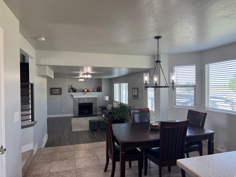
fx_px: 164
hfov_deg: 71.6
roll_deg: +1.1
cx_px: 118
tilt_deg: +0.0
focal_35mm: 24
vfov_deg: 56.8
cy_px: 88
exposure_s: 1/120
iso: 100
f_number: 1.78
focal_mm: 6.76
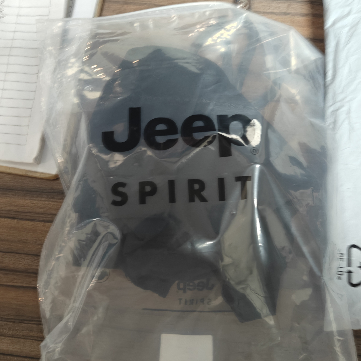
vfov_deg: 55.5
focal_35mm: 29
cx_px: 178
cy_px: 203
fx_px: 342
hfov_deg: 55.6
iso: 200
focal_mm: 5.59
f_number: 1.8
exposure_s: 1/20
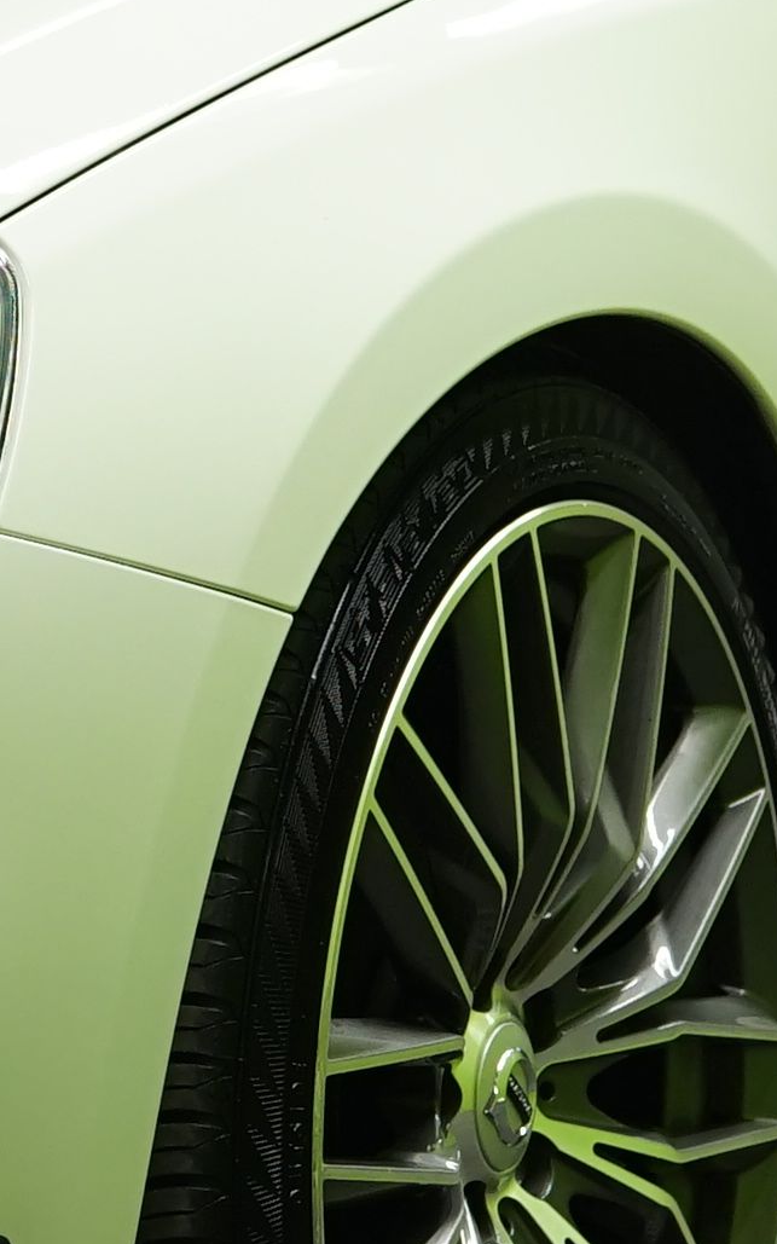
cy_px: 12
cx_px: -512
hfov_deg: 4.0
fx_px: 11081
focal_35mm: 327
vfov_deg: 6.4
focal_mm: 55
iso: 500
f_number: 5
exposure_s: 1/20
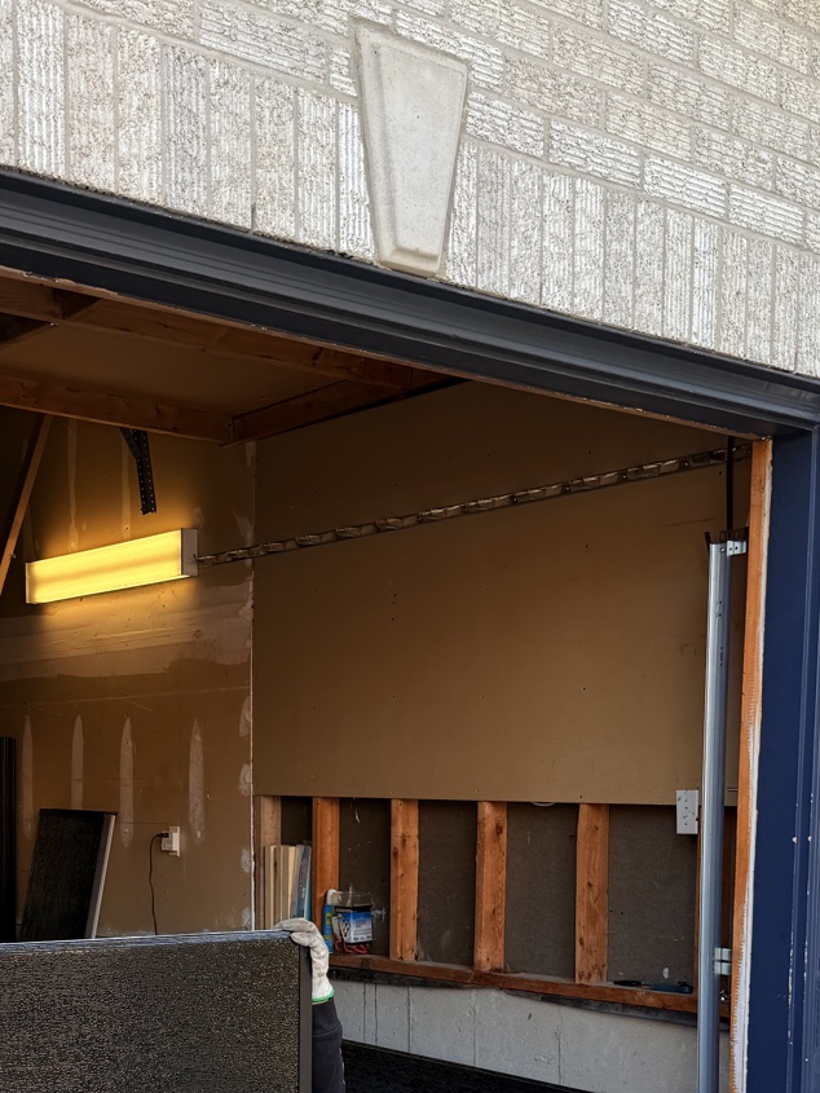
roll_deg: +0.3
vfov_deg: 36.4
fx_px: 1579
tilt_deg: -3.8
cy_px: 929
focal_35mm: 50
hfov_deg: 29.0
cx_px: 309
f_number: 1.78
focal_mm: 6.76
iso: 80
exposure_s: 1/387
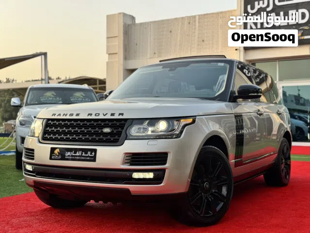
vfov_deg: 30.3
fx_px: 430
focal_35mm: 48
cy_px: 116
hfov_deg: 39.7
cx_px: 155
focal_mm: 6.76
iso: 64
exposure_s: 1/609
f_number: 1.78
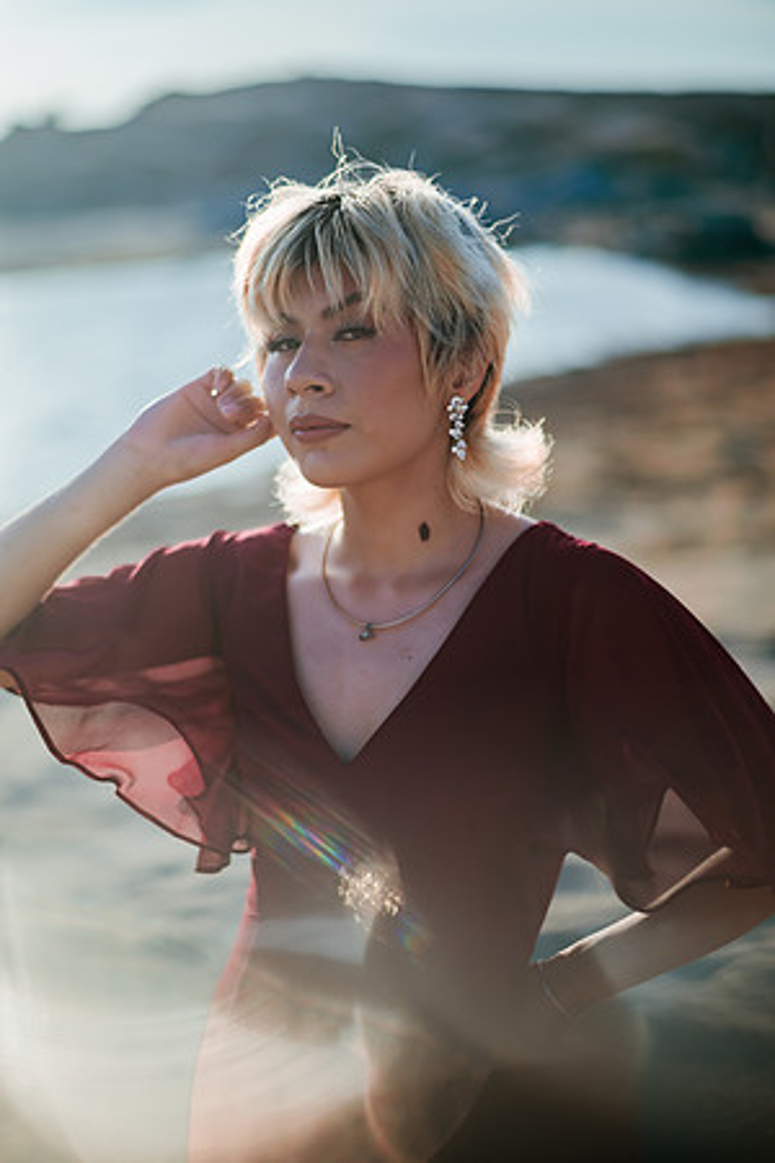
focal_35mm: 58
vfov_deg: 34.5
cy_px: 582
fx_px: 1873
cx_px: 388
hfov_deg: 23.4
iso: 100
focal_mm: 58
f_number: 1.4
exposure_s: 1/8000
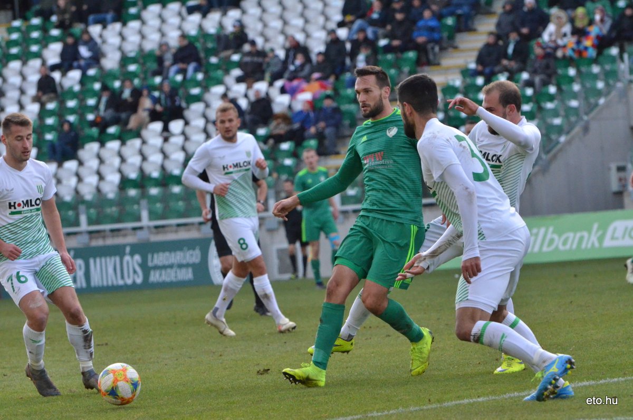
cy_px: 210
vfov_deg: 4.9
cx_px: 316
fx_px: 4870
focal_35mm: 278
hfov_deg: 7.4
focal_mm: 185
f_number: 7.1
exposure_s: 1/3200
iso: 3200
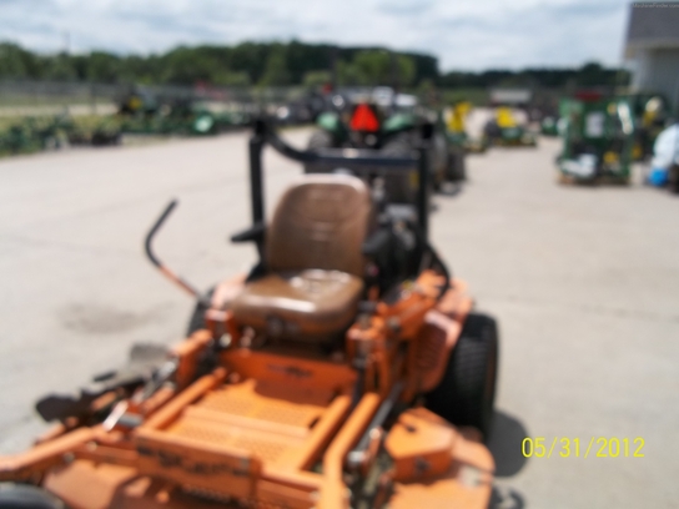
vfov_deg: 44.2
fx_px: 628
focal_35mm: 32
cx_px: 340
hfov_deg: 56.8
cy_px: 254
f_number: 8.8
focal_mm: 5.7
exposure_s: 1/250
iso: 80
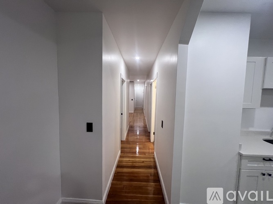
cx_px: 136
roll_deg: -1.3
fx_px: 103
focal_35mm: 13
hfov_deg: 106.2
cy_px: 102
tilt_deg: -4.5
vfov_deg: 89.9
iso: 200
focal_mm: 1.57
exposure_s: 1/120
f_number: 1.8
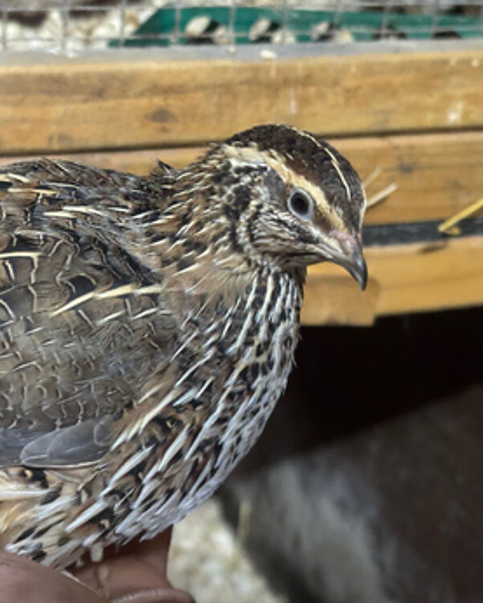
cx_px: 135
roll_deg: -4.0
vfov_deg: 27.5
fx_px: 1232
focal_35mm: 69
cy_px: 304
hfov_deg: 22.0
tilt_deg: -24.2
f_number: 1.6
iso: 400
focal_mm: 5.96
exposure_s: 1/26
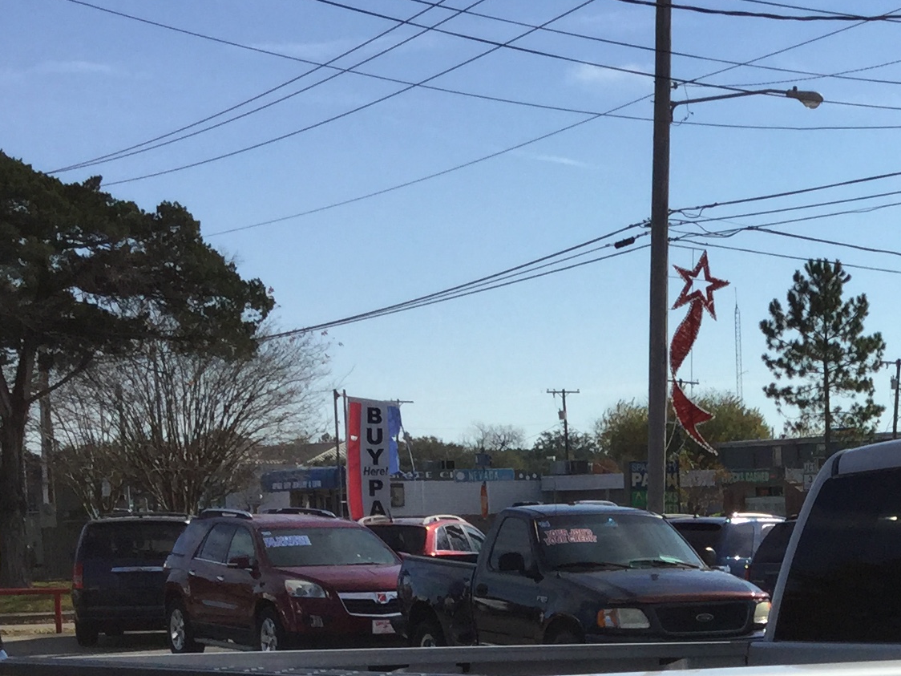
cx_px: 968
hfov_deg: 20.8
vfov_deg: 15.9
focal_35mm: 90
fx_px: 2343
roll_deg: -0.2
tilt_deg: -7.5
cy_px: 785
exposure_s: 1/2203
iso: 25
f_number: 2.4
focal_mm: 3.3
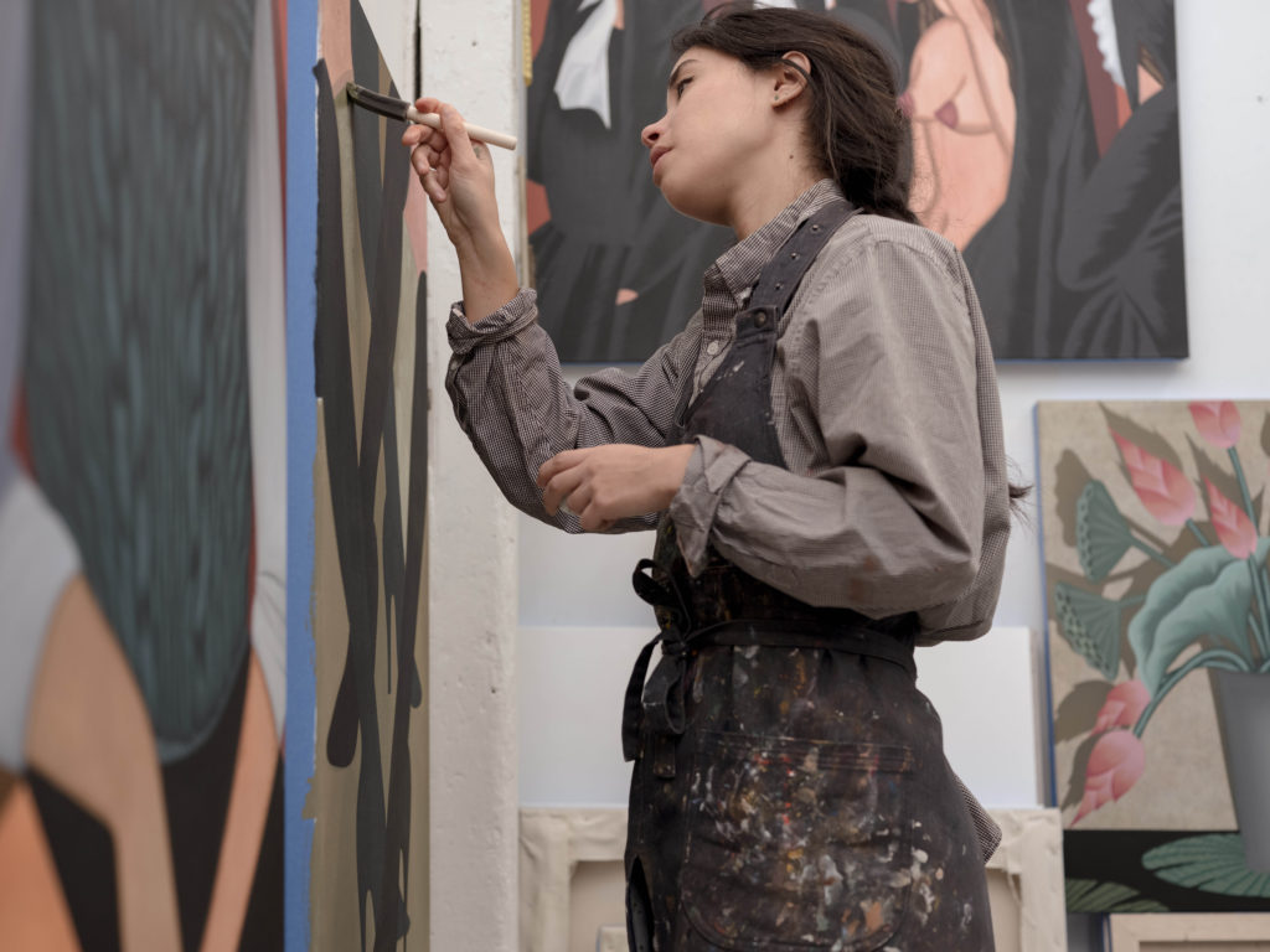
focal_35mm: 50
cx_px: 635
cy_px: 476
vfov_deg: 29.1
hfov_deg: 38.2
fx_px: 1834
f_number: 4
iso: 500
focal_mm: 63
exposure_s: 1/125
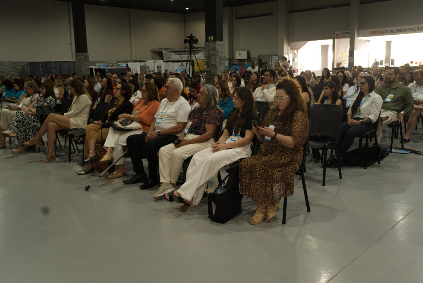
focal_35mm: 35
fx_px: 411
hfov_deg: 54.4
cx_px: 212
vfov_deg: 37.9
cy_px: 142
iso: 2500
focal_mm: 35
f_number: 4
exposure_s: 1/100
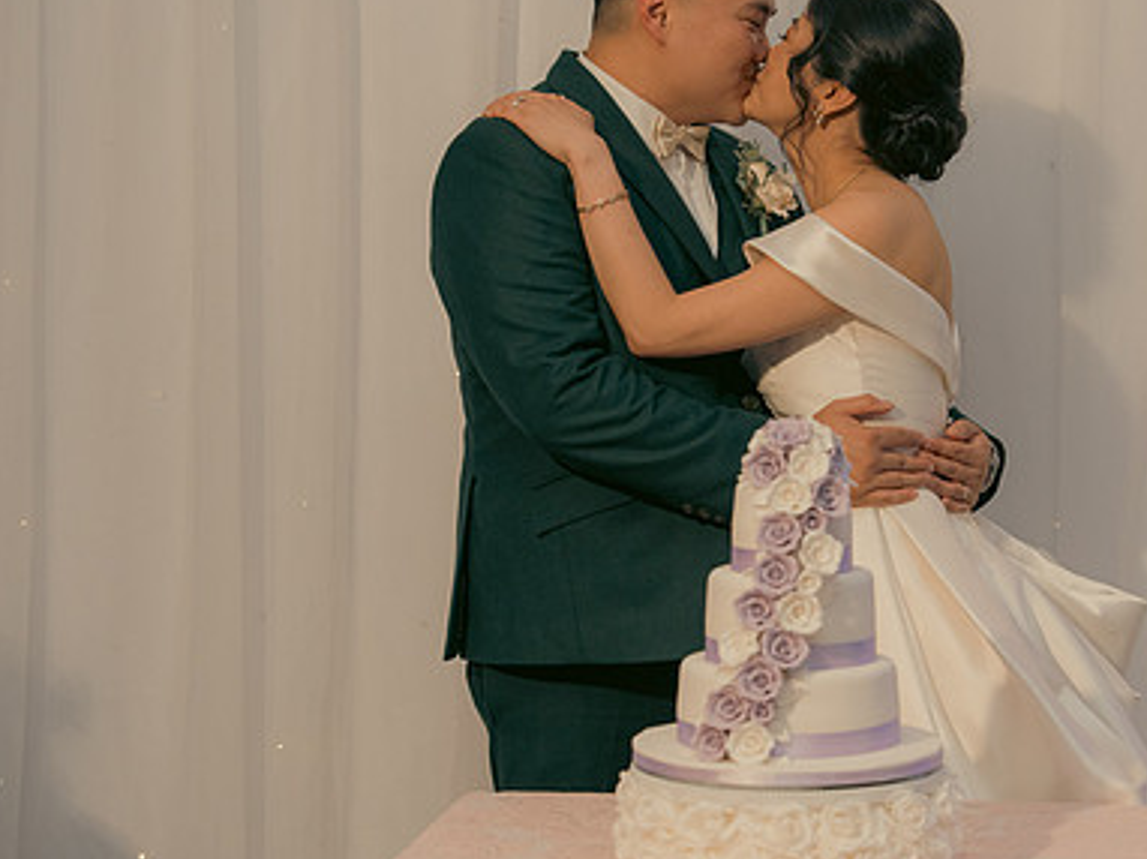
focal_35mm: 92
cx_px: 817
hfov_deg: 21.2
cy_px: 443
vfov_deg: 16.0
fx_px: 3047
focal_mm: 63
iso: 1600
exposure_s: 1/160
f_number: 3.5
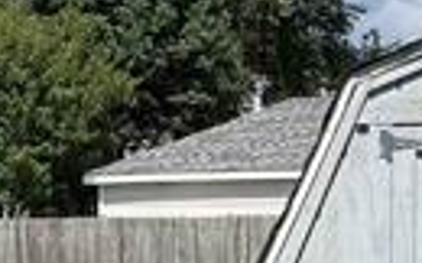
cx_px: 289
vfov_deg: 10.3
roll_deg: +0.0
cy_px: 289
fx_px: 1436
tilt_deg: -2.3
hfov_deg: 16.7
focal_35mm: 125
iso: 80
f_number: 1.78
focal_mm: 6.76
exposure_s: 1/5714
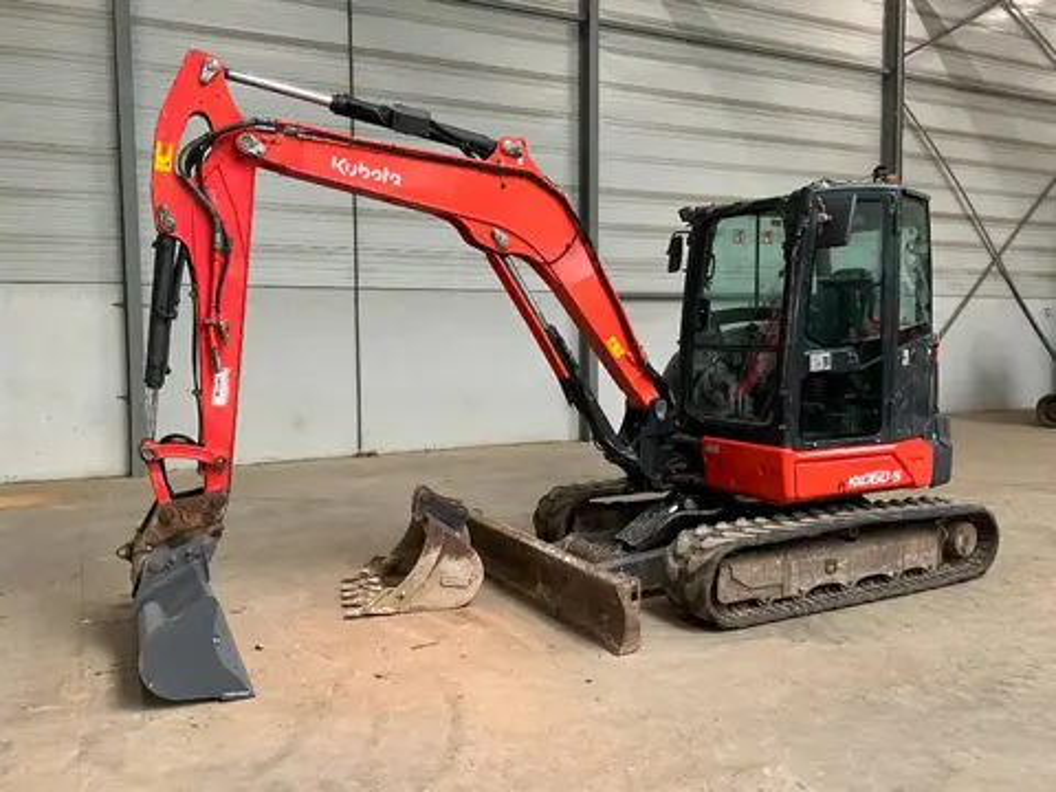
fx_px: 885
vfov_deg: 48.2
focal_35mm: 29
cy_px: 396
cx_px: 528
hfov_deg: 61.7
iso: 64
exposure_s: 1/71
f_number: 1.8
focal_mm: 3
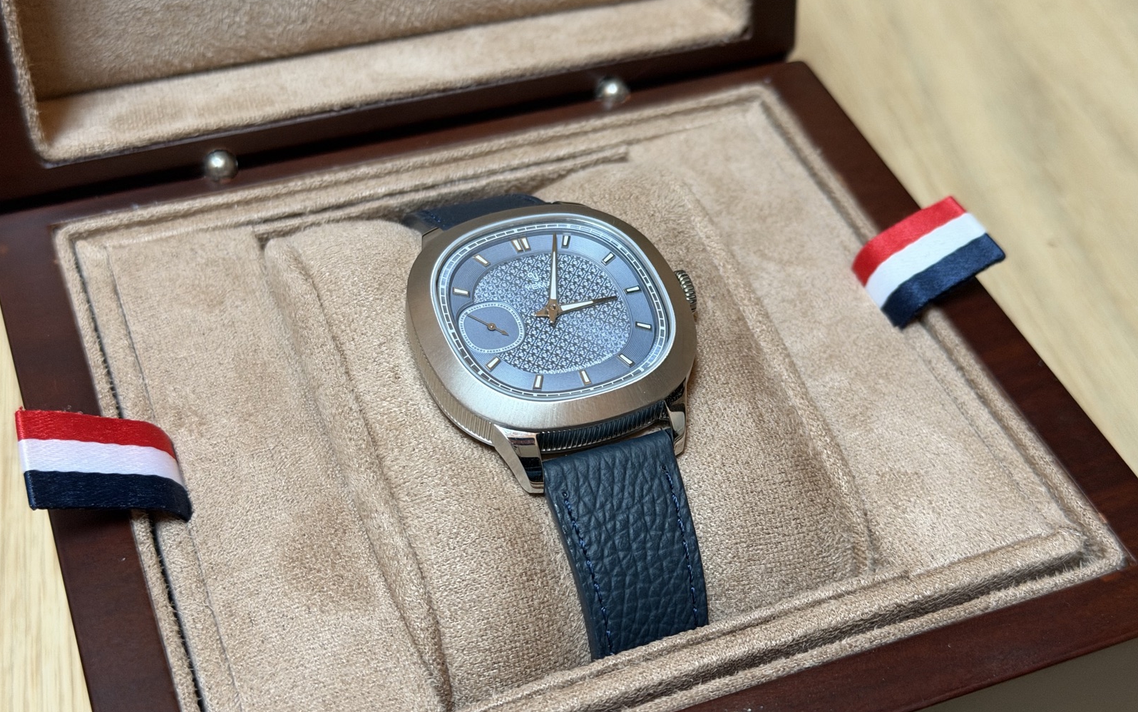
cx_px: 568
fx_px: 1582
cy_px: 315
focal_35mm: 51
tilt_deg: -45.5
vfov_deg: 25.3
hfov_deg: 39.6
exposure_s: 1/50
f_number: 1.78
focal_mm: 6.76
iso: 250
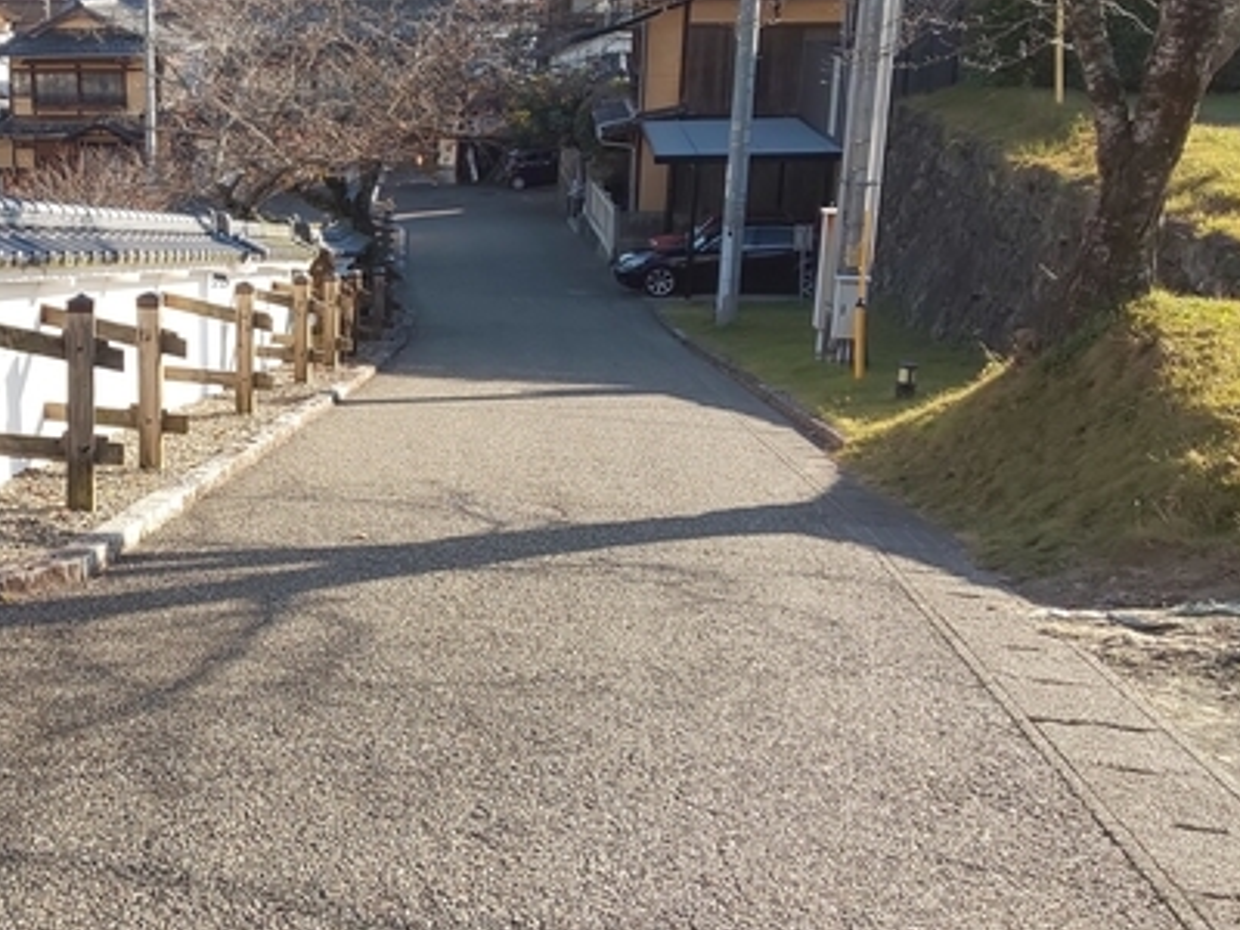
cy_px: 341
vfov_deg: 35.7
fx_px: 1433
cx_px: 170
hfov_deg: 43.5
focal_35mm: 40
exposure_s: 1/346
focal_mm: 3.45
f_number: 1.94
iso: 28
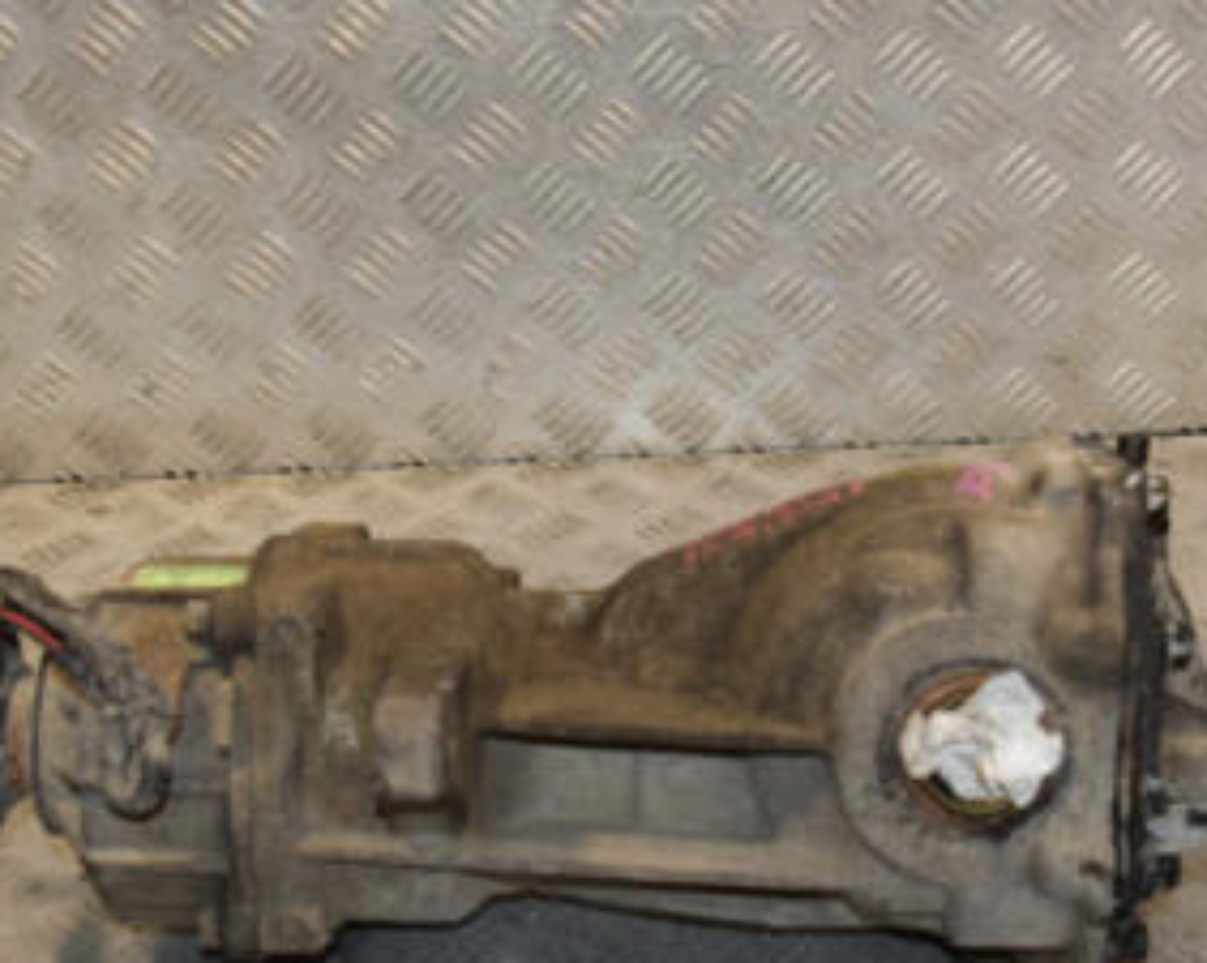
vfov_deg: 23.1
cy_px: 539
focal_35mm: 66
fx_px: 2355
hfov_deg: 28.6
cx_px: 788
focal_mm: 22
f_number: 6.3
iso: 800
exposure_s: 1/200
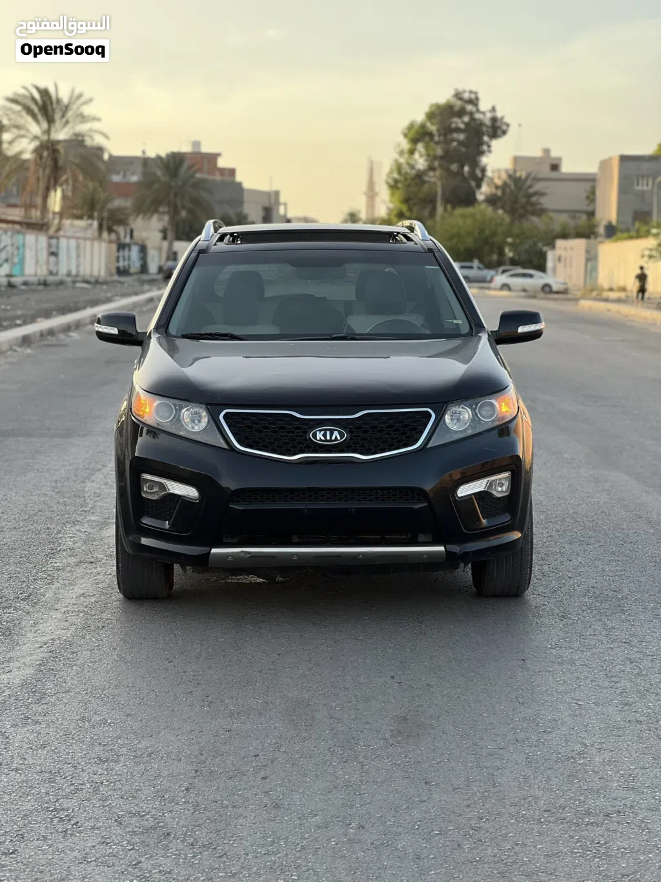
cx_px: 330
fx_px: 1960
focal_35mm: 77
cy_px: 441
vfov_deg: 25.3
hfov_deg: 19.1
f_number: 2.8
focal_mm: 9
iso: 40
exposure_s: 1/124
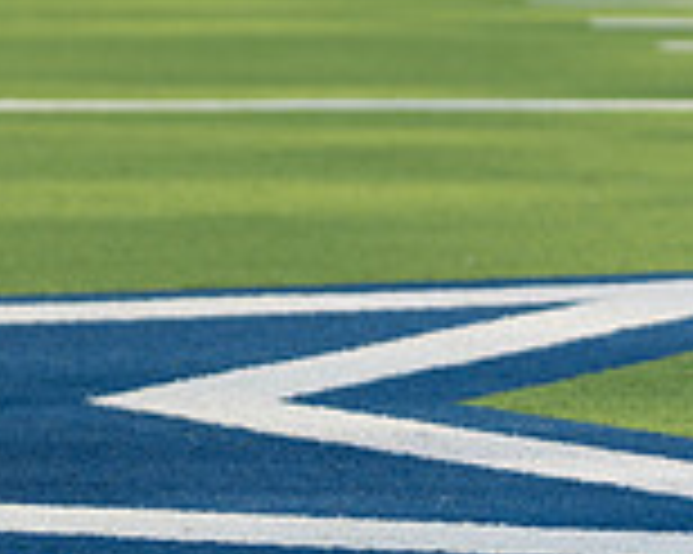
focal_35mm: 267
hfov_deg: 7.1
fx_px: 5473
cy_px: -151
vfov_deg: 5.8
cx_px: -351
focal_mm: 71
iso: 100
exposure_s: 1/640
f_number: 2.8
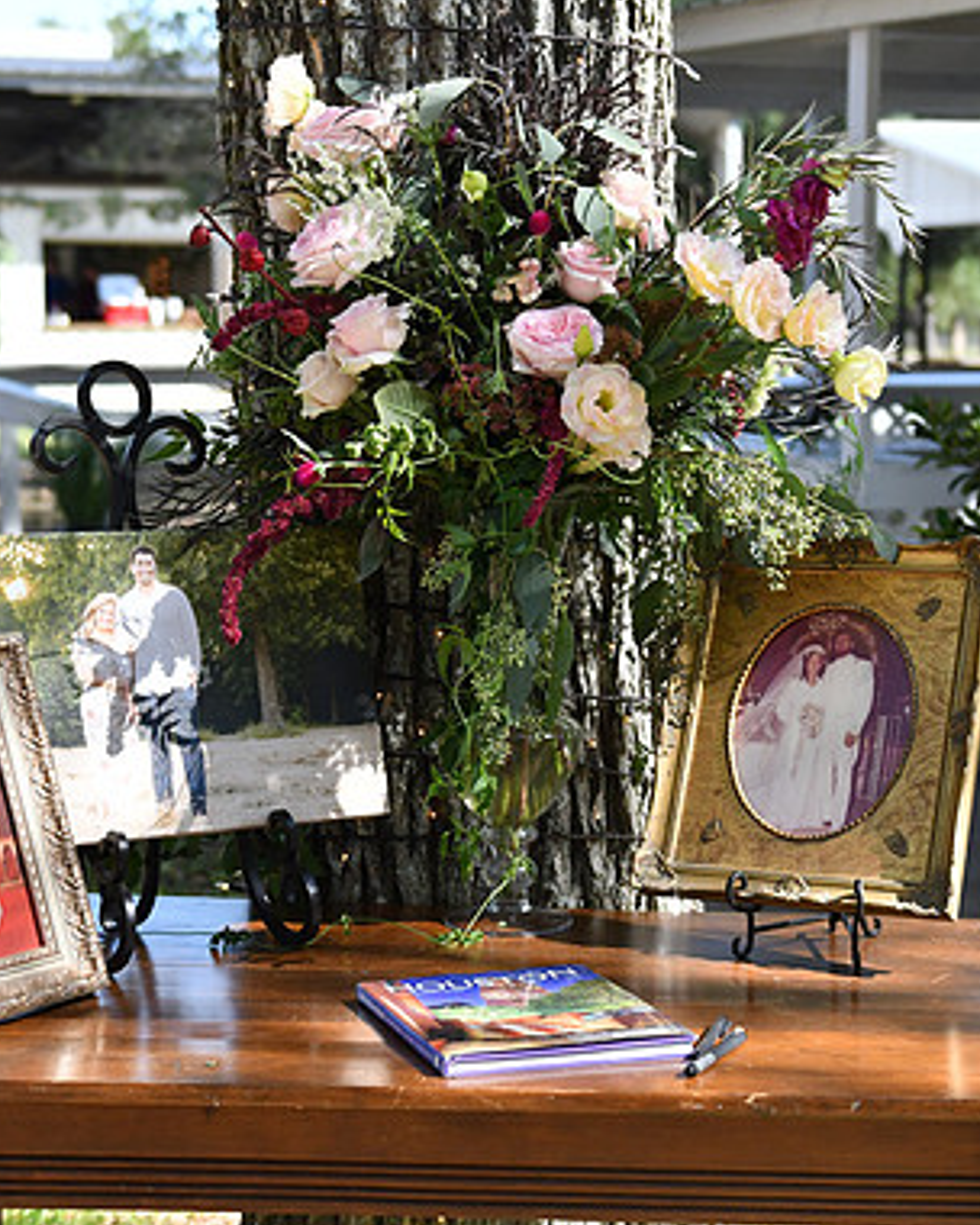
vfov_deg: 26.1
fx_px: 2647
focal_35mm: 73
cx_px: 548
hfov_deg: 21.0
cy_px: 614
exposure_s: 1/8000
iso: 1000
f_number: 2.8
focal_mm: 34
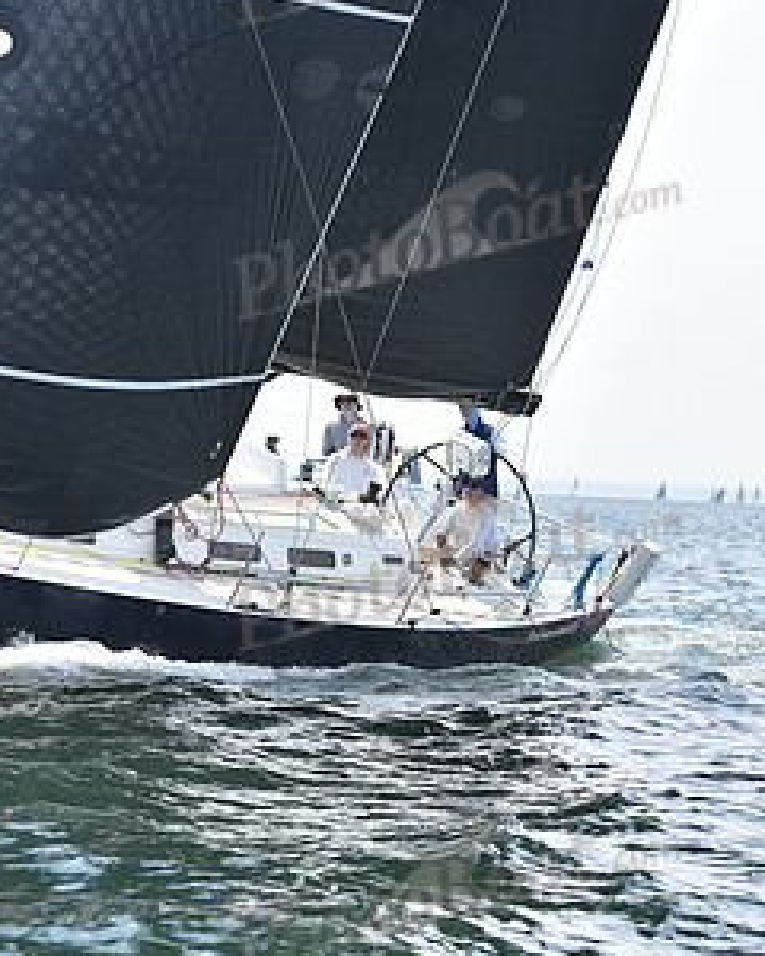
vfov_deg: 15.2
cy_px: 448
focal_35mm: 127
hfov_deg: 12.1
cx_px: 70
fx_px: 3594
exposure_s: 1/1000
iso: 200
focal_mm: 70
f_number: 4.5
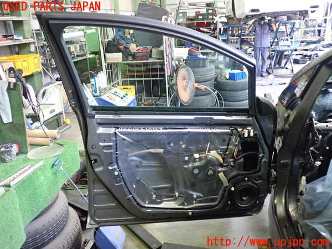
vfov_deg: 46.8
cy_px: 124
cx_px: 166
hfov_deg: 60.0
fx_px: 288
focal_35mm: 30
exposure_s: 1/30
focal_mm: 5.4
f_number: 2.3
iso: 500
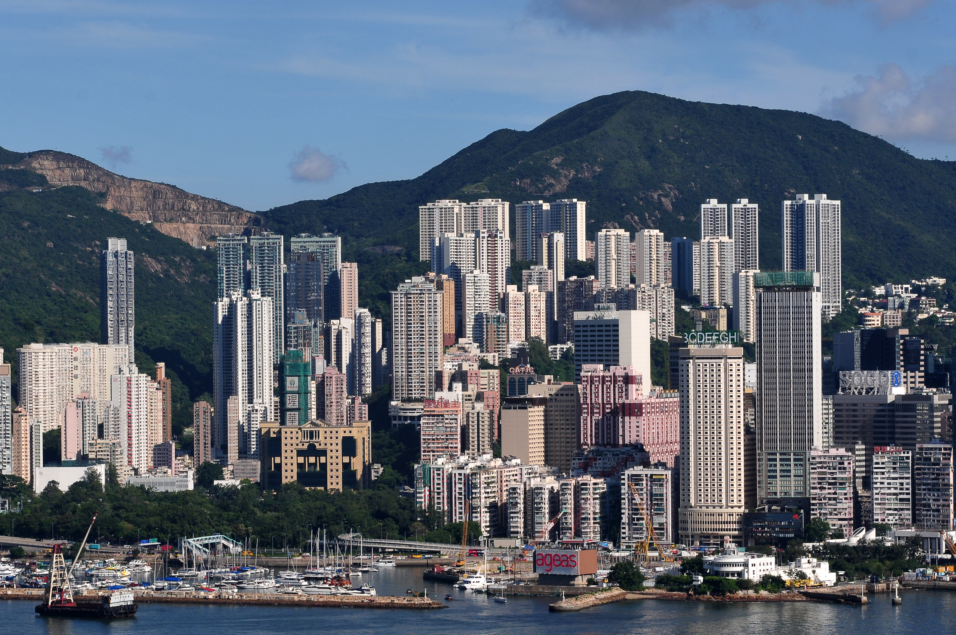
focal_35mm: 135
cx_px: 493
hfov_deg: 15.2
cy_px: 370
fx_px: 3581
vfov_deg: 10.1
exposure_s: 1/500
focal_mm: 70
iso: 200
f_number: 11
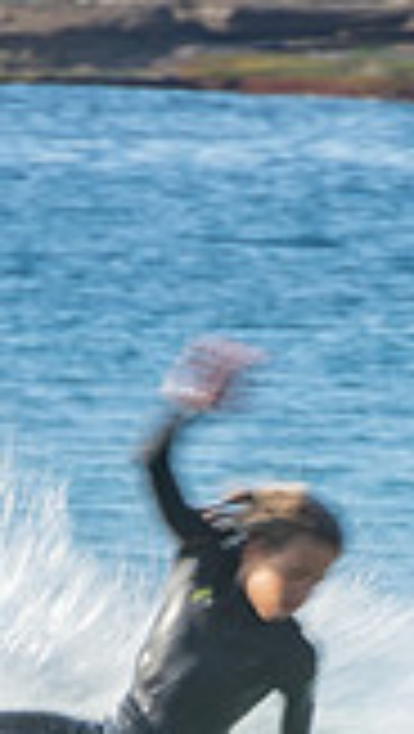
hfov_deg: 0.5
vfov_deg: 1.0
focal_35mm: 2232
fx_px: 43447
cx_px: 513
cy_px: 853
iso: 100
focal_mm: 400
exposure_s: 1/30
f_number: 20
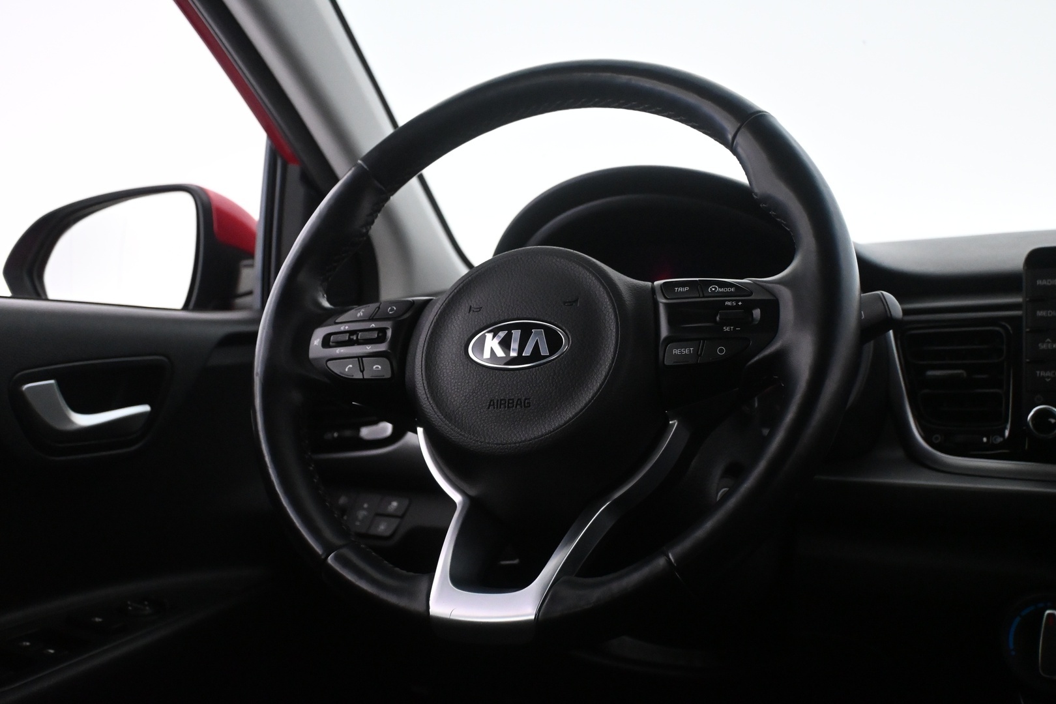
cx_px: 528
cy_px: 352
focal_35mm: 41
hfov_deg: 47.2
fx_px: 1210
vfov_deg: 32.4
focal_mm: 27.5
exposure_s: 1/60
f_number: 4.5
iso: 4500
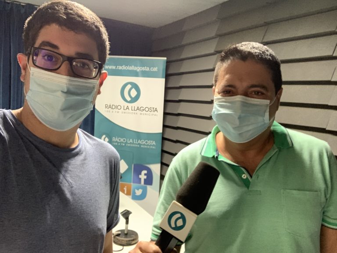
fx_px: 312
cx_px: 168
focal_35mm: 32
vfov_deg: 44.2
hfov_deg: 56.8
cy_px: 126
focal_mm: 2.87
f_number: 2.2
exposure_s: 1/25
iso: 320
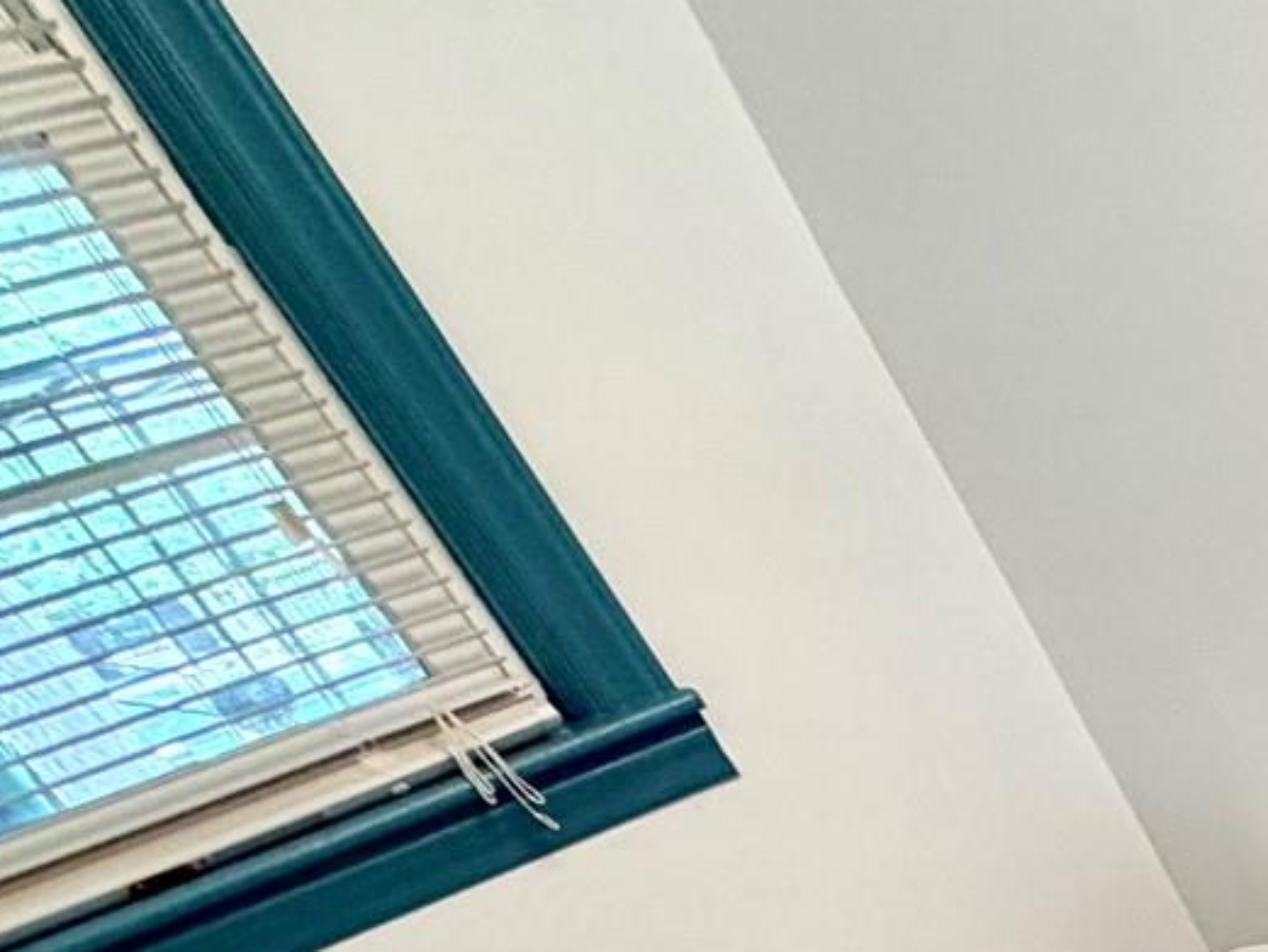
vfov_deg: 21.5
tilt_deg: -36.7
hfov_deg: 23.3
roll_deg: +18.7
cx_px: 2144
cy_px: 1493
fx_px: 2015
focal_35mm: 55
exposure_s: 1/120
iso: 200
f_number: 2.2
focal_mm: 2.22
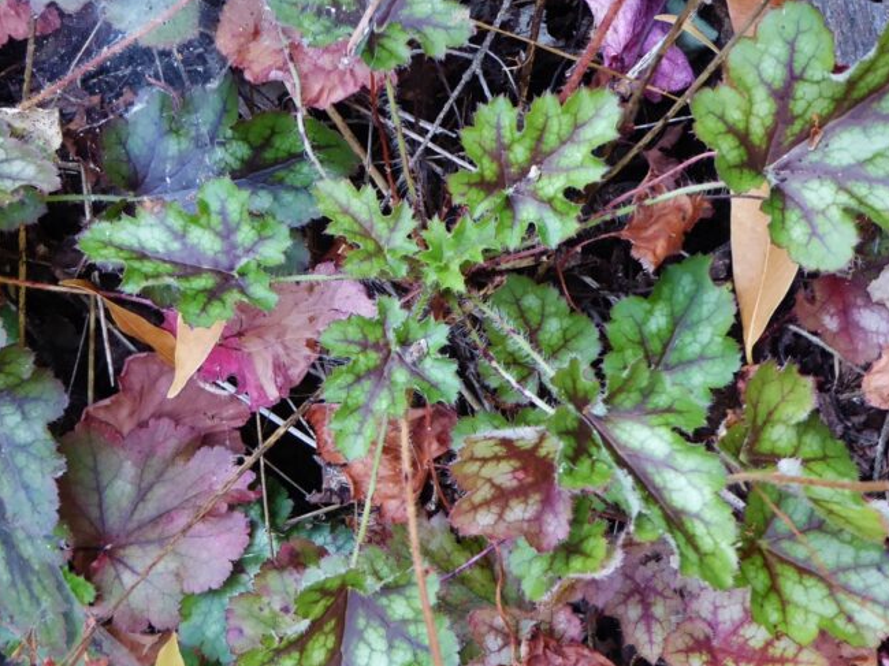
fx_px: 1335
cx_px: 435
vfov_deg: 28.0
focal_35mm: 52
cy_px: 294
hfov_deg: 36.8
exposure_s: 1/60
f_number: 3.6
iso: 320
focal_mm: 5.8
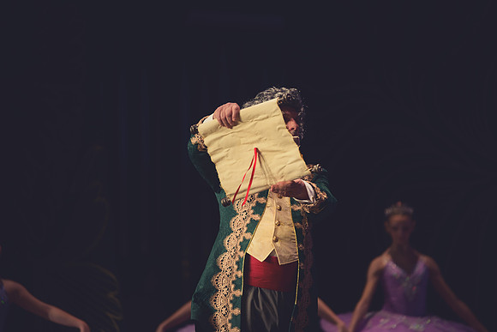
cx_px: 248
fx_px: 2762
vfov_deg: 6.9
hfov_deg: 10.3
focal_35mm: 200
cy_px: 166
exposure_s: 1/320
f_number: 2.8
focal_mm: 200
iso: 2000
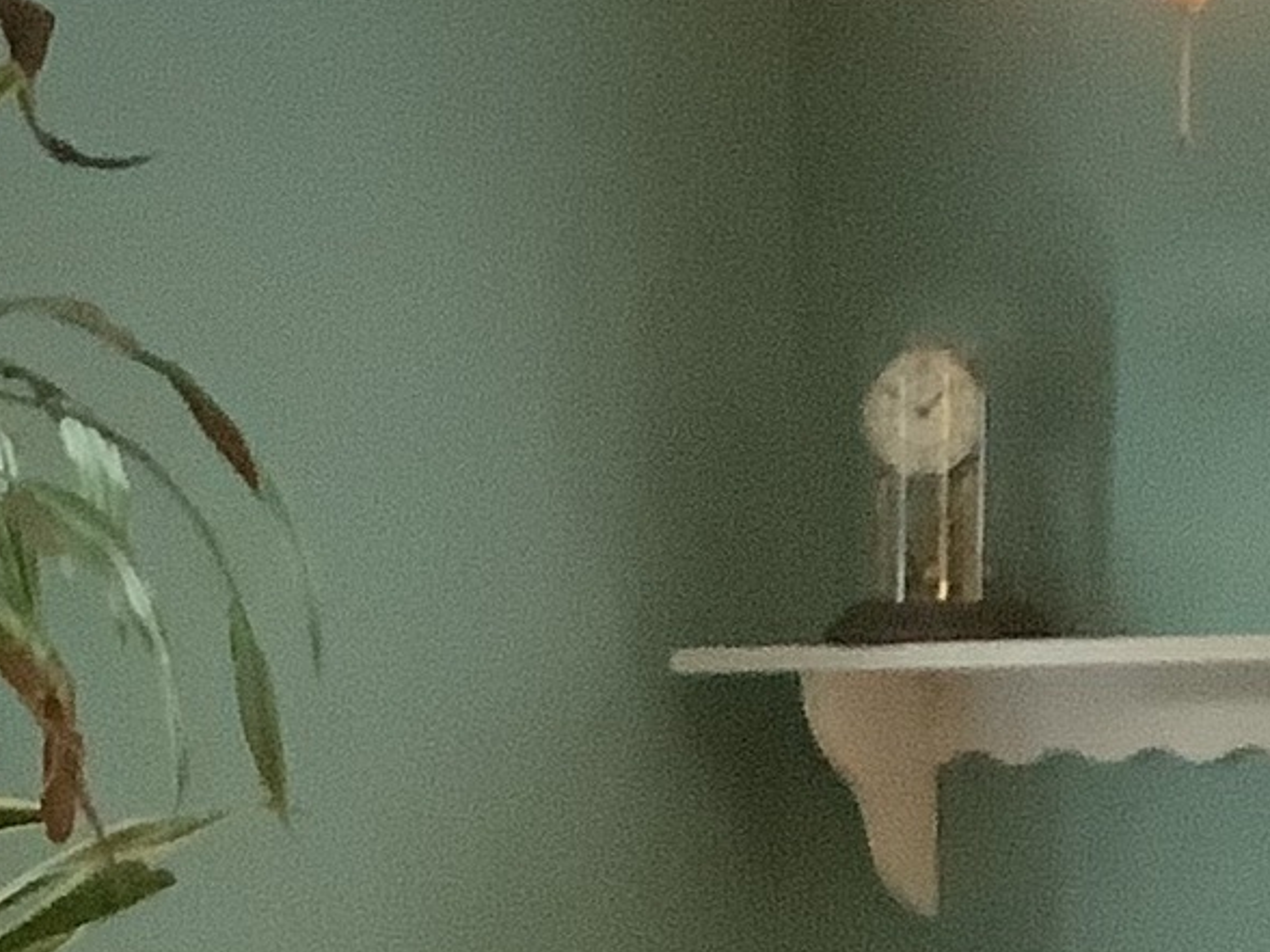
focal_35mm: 162
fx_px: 5943
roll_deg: +1.2
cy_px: 1939
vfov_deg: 8.6
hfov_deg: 12.2
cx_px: 767
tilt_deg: -11.7
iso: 400
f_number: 2.4
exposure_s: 1/30
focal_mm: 3.3
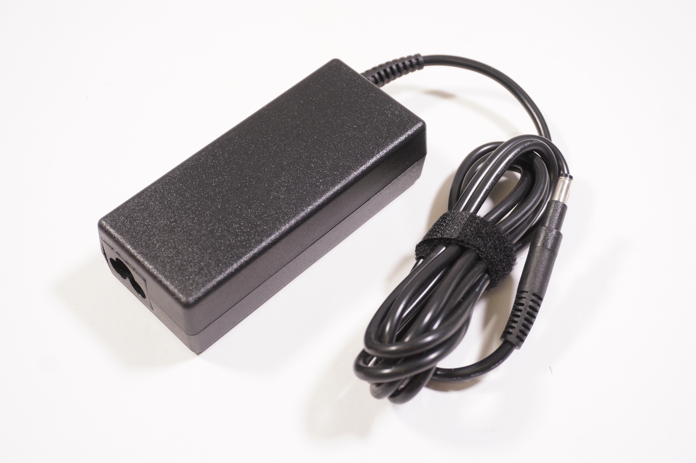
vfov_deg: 26.4
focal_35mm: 51
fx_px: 985
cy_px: 232
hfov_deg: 38.9
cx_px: 348
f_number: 5.6
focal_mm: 34
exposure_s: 1/80
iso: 500
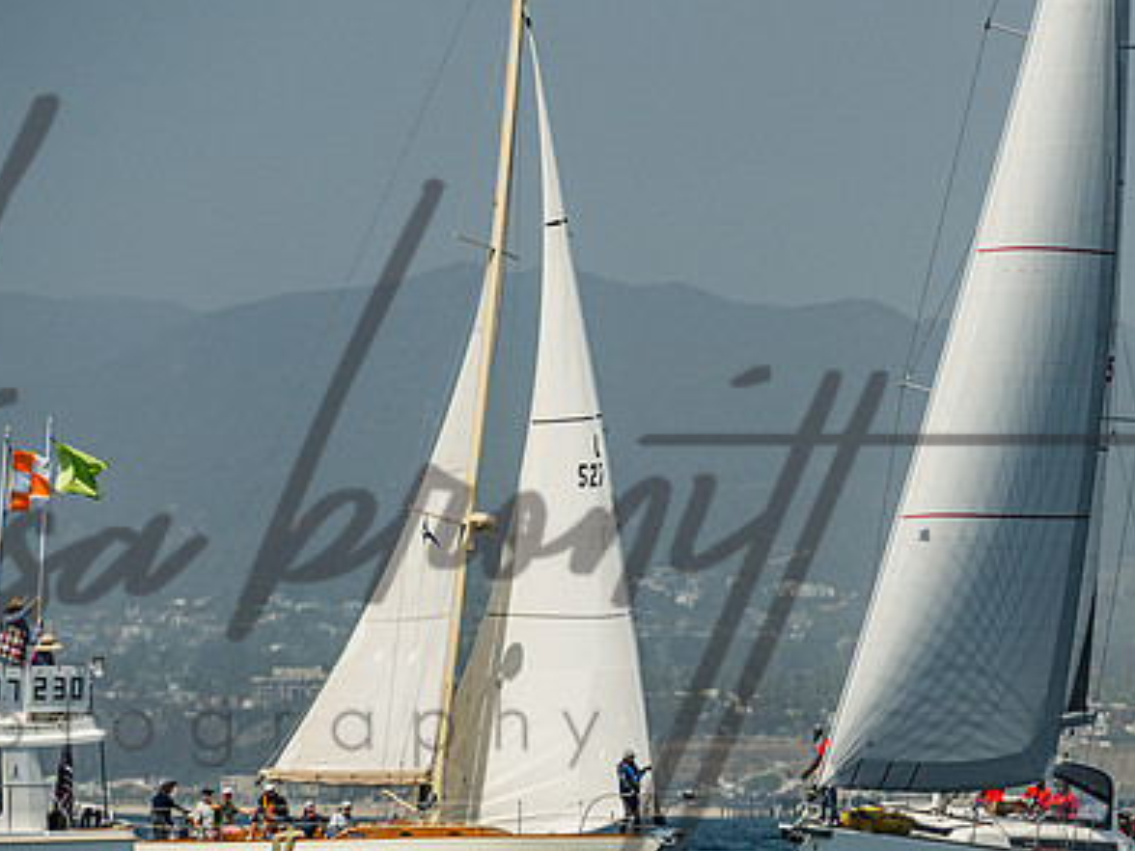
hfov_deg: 5.1
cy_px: 559
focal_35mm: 386
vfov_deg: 3.9
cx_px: 754
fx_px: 12656
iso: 320
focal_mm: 200
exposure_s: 1/1600
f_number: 6.3
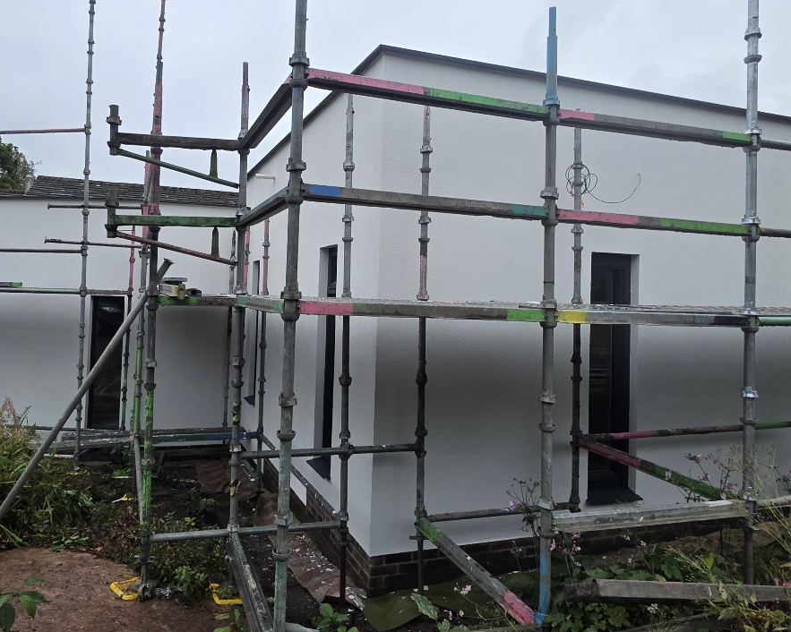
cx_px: 322
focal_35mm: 23
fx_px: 538
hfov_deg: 71.9
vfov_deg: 60.6
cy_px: 272
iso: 40
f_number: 1.9
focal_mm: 2.2
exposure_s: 1/909
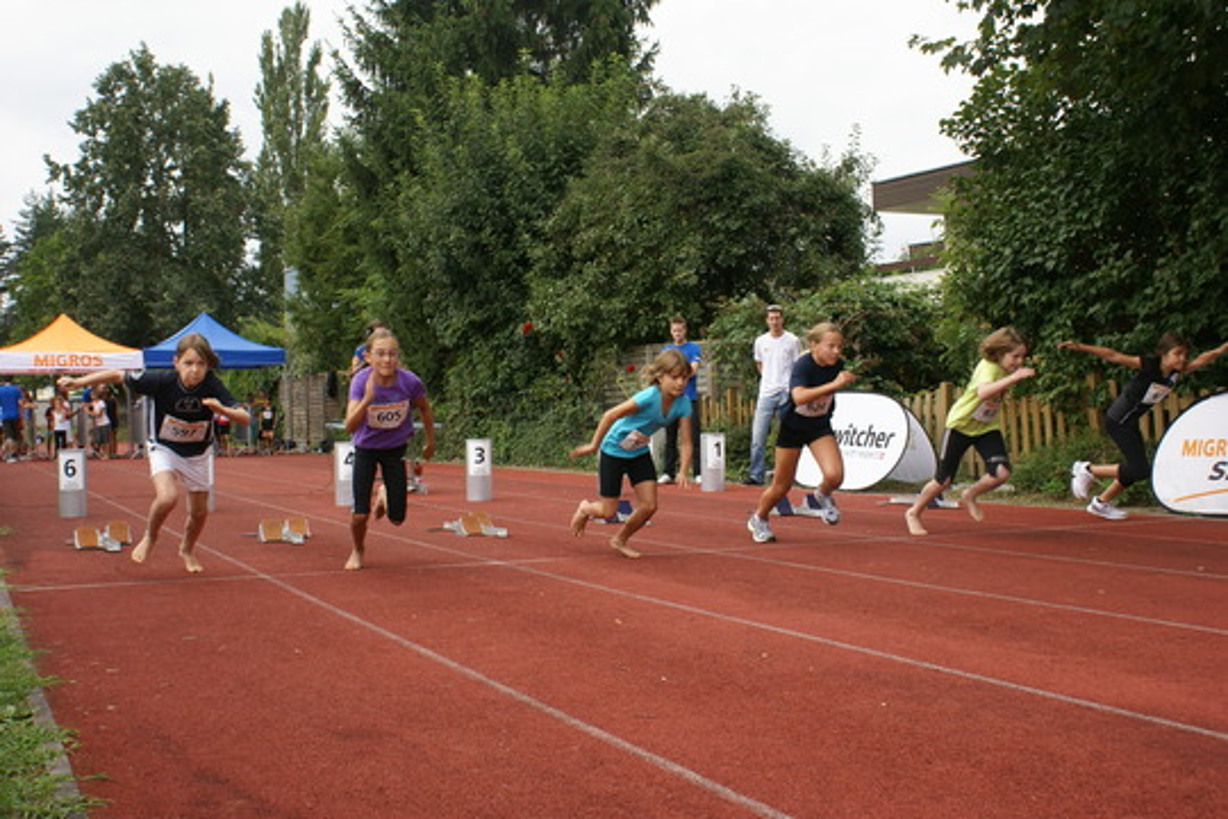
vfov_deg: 31.9
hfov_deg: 46.4
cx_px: 614
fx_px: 1433
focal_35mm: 42
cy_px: 410
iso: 100
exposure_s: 1/200
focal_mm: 28
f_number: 6.3
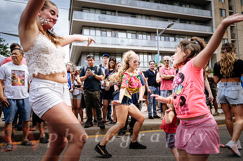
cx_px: 122
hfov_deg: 70.5
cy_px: 80
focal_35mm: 26
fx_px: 172
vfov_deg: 50.3
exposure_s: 1/400
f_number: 2.8
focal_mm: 17
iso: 100
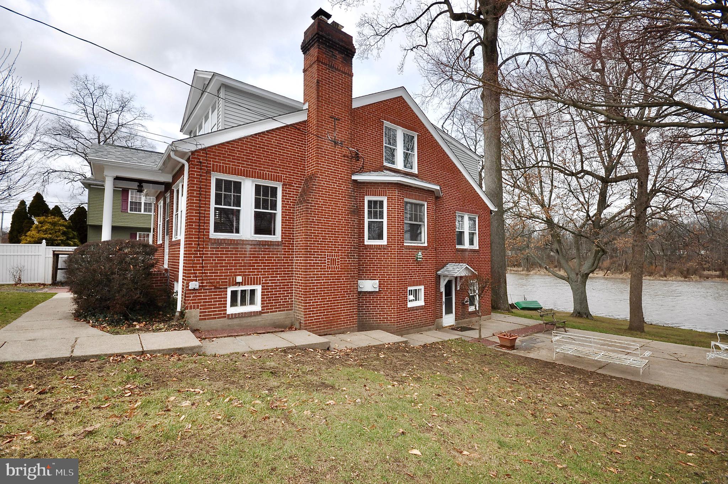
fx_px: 303
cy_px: 242
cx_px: 364
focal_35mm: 15
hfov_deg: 100.5
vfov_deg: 77.2
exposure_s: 1/200
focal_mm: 10
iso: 320
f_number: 11
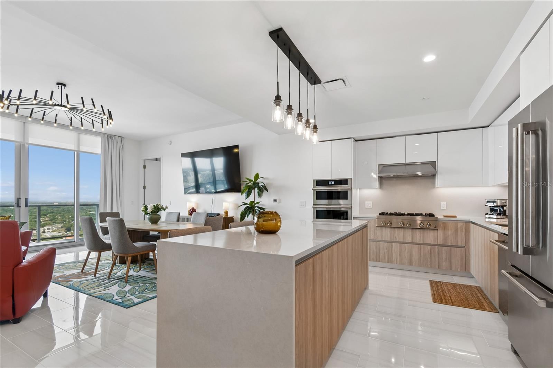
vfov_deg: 77.3
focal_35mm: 15
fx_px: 230
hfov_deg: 100.4
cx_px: 276
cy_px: 184
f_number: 7.1
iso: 100
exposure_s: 1/60
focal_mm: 10
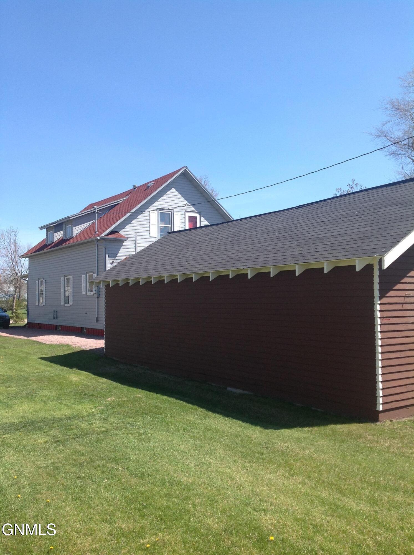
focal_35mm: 35
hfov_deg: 40.6
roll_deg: +0.7
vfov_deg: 52.7
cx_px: 207
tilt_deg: +1.2
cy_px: 278
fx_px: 560
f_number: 2.4
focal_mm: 4.28
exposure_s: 1/975
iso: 50
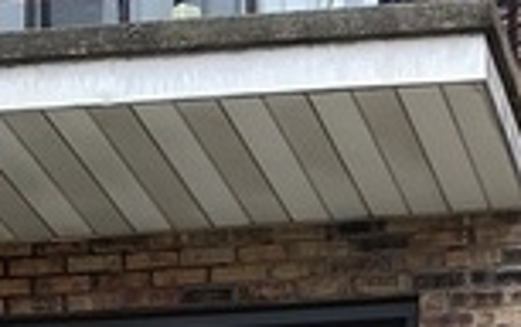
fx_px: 2758
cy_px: 950
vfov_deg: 6.3
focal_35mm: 194
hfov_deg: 10.6
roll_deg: +0.4
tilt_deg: +7.9
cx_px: 627
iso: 32
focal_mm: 4.25
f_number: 1.8
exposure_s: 1/265
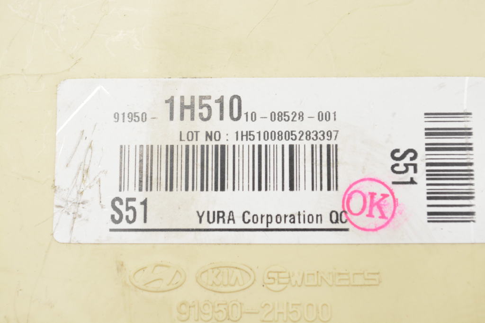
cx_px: 242
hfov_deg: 24.6
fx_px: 1111
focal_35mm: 82
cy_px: 162
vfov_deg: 16.5
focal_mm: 55
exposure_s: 1/250
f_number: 8
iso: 2500
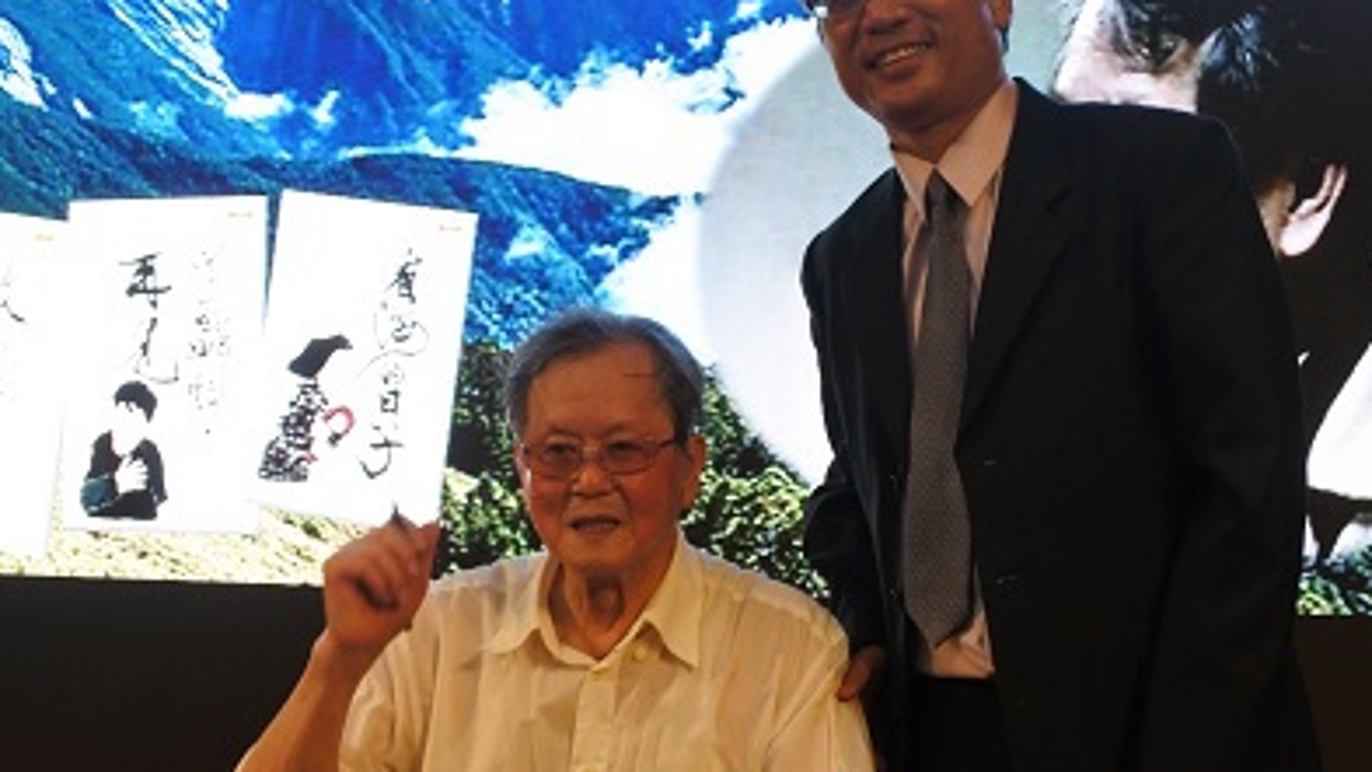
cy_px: 346
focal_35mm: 64
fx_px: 2328
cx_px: 758
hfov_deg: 32.8
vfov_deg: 18.8
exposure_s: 1/60
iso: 900
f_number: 4.2
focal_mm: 15
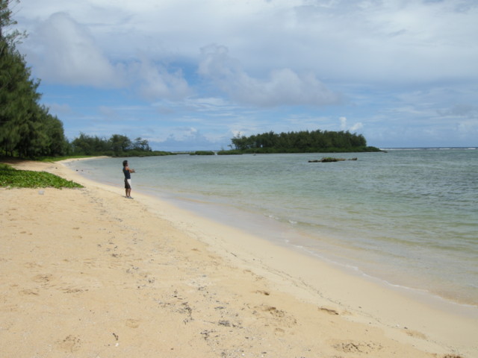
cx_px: 239
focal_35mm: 35
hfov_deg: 52.6
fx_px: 483
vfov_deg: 40.7
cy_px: 179
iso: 64
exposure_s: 1/375
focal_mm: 7.5
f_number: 6.8
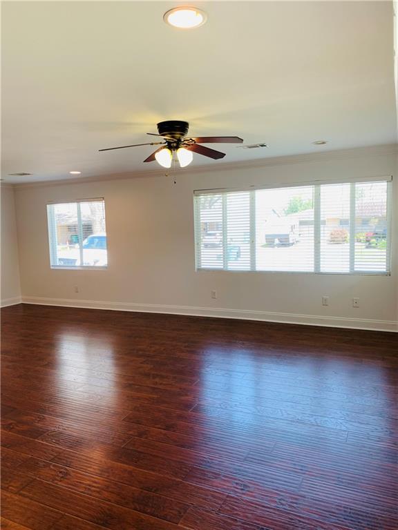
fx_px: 399
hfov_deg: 53.1
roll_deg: +1.6
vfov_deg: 67.3
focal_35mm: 26
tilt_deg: -4.3
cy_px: 265
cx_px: 199
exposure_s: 1/120
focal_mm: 4.25
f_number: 1.8
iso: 40
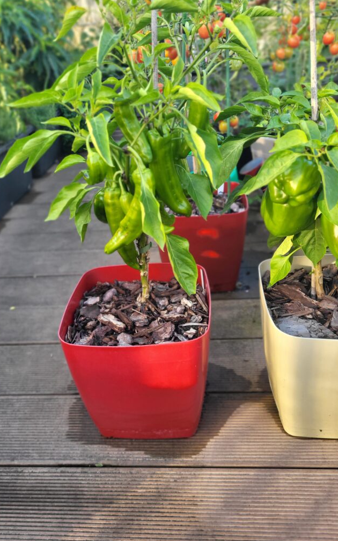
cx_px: 138
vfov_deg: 66.5
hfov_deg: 44.4
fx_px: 413
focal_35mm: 28
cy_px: 269
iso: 50
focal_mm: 5.4
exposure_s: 1/100
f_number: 1.8
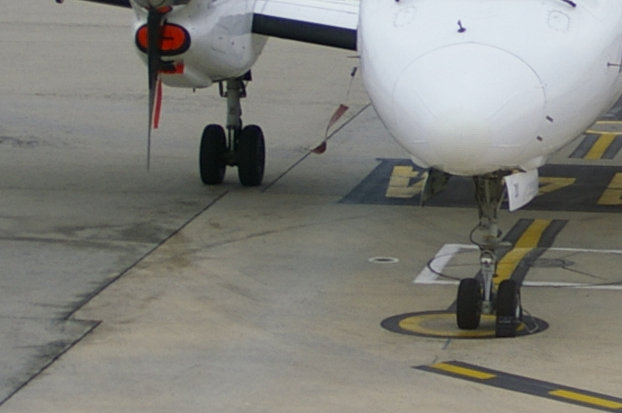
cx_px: 626
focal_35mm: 253
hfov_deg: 8.1
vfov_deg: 5.4
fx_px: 4370
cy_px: -69
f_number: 6.7
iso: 200
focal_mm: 39
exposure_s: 1/125
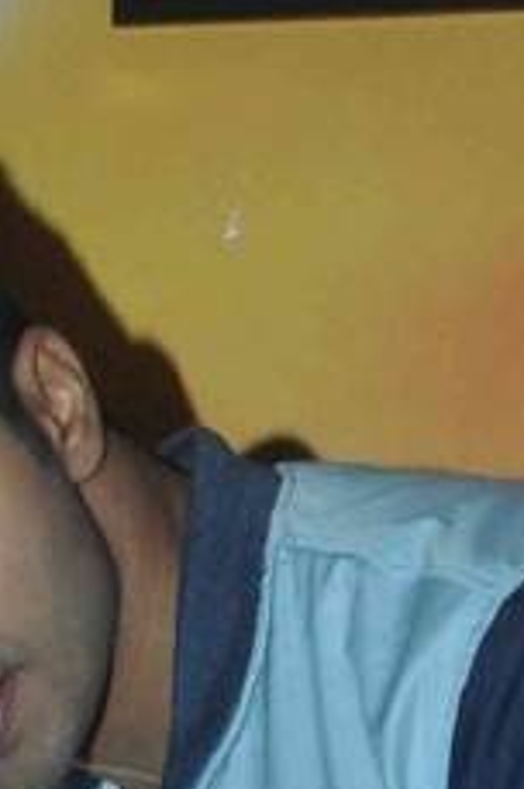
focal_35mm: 207
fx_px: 4539
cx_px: 10
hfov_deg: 6.6
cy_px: 1754
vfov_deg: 9.1
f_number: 10
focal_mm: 21
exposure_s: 1/200
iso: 800
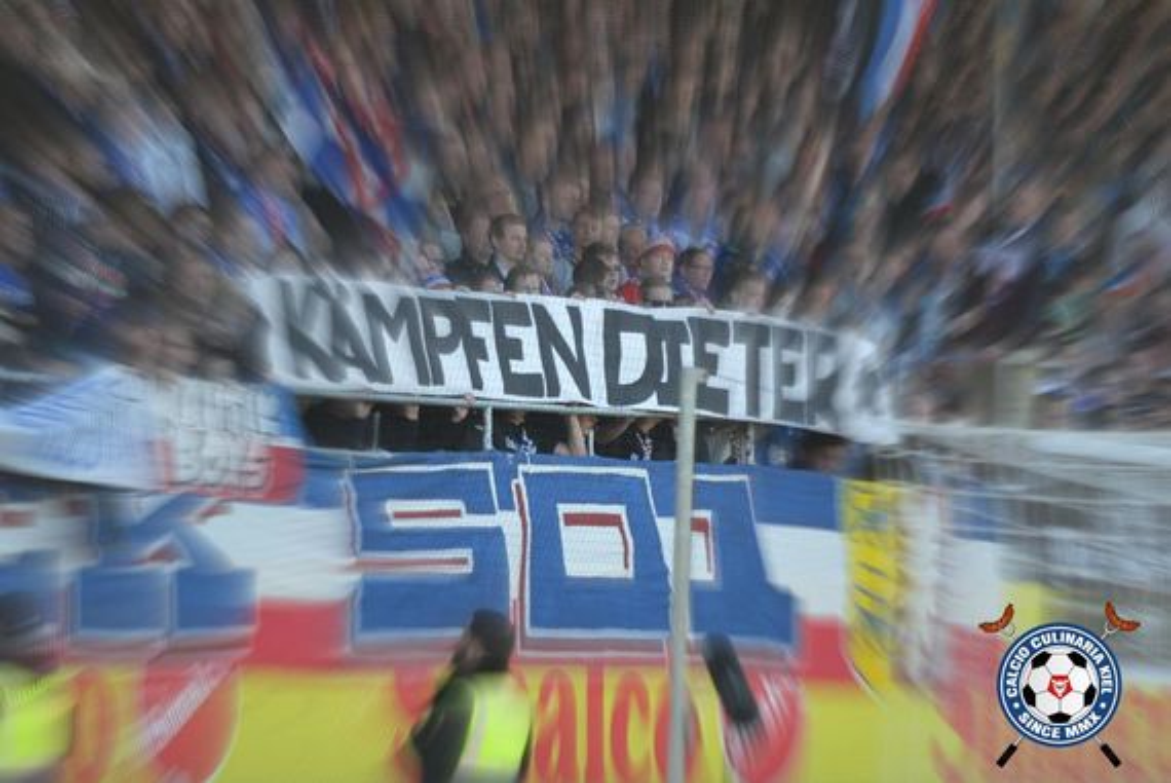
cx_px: 586
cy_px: 392
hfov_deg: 7.4
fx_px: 9033
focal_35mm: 278
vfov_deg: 5.0
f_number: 2.8
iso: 320
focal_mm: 185
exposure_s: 1/640
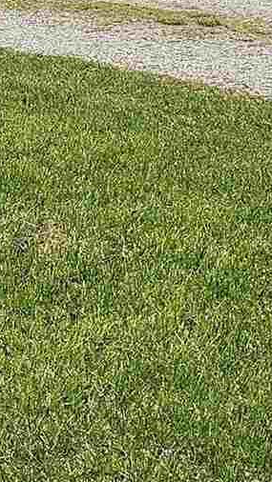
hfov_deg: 8.0
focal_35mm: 152
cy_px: -280
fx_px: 1947
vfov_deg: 13.2
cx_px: 6
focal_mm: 6.3
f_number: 1.7
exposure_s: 1/890
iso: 10
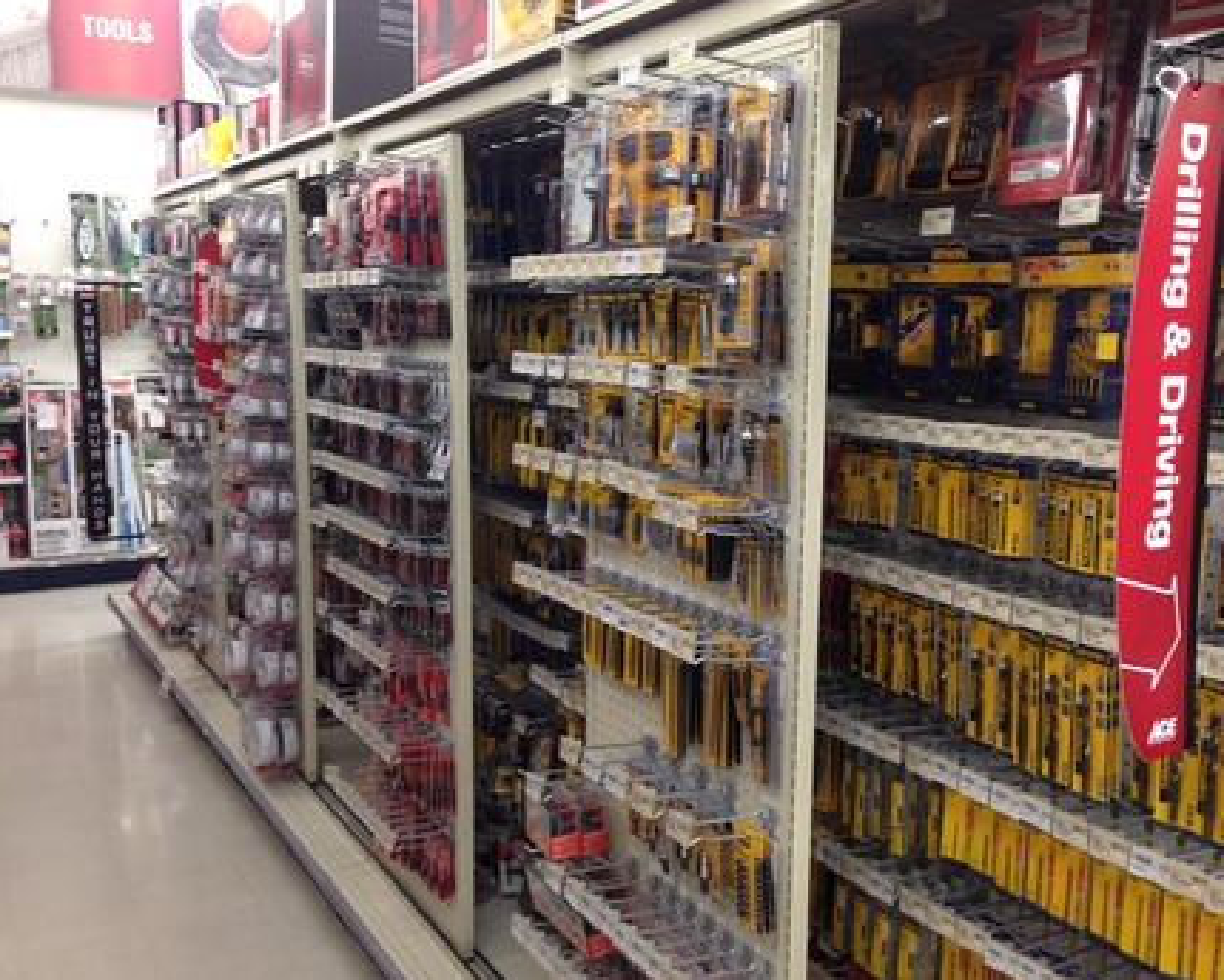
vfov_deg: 42.2
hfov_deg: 51.5
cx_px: 659
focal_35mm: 35
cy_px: 490
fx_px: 1268
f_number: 2.4
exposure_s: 1/20
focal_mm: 4.12
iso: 80
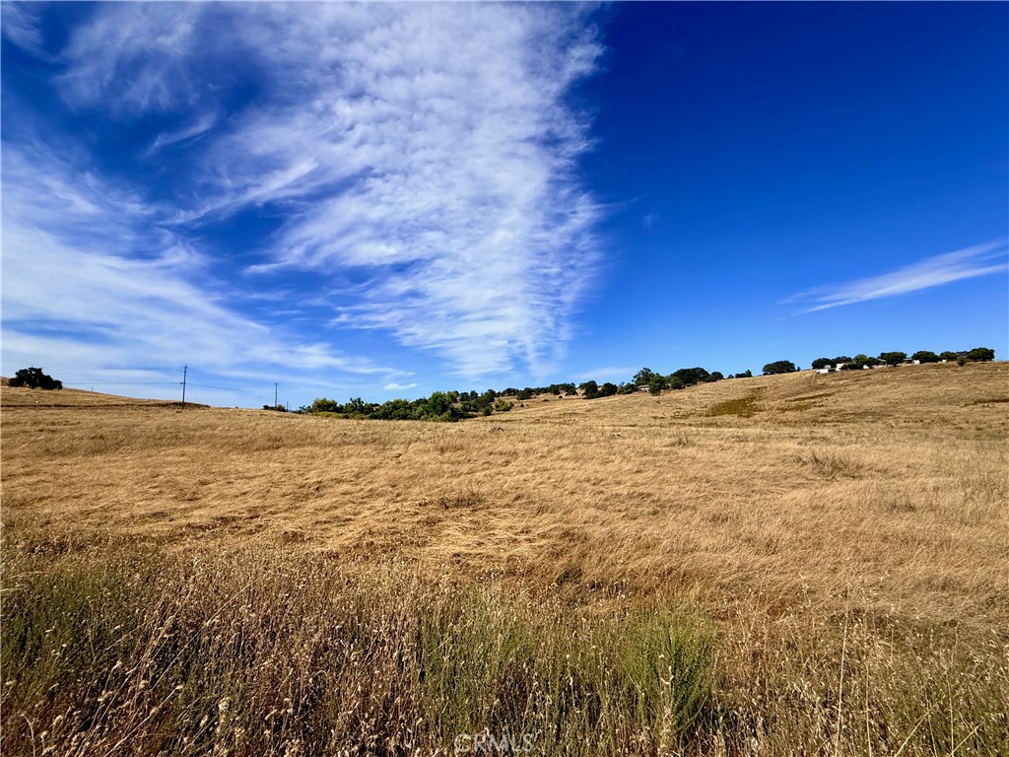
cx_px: 504
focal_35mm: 14
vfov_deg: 85.7
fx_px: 408
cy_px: 378
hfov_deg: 102.1
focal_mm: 2.22
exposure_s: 1/3289
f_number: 2.2
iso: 50
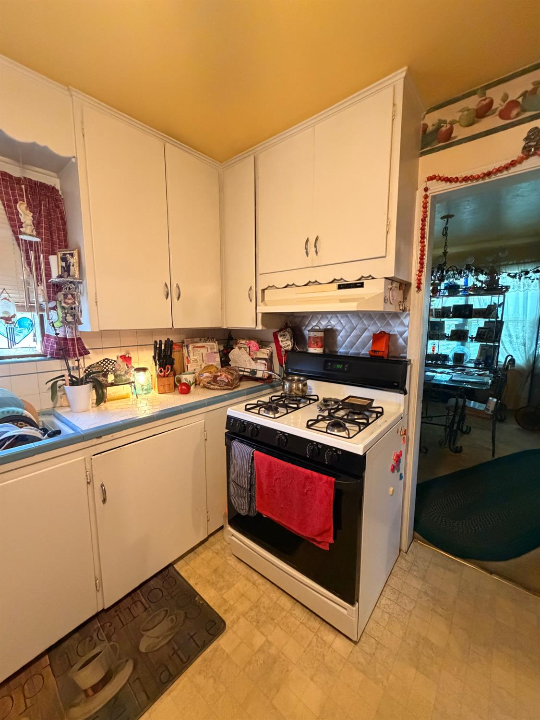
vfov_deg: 102.0
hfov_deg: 85.7
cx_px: 270
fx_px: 291
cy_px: 360
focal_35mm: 14
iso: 800
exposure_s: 1/60
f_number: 2.2
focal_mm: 2.22
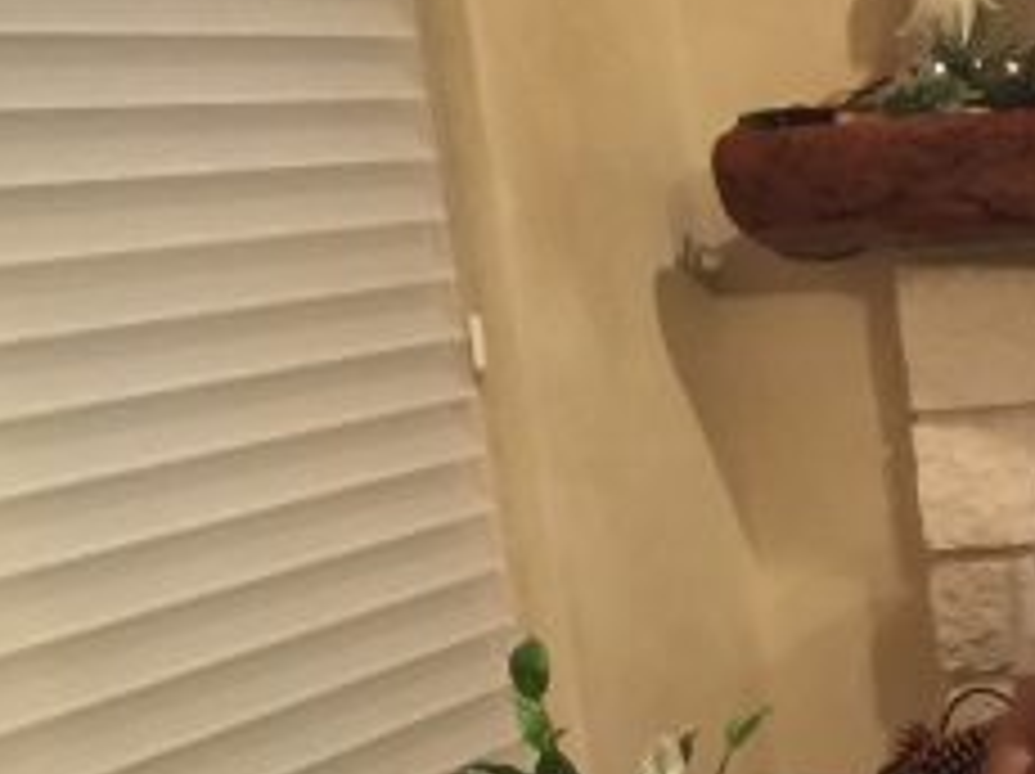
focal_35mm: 101
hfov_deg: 17.2
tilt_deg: -12.8
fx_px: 3017
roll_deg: +4.6
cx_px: 1638
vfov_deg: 14.4
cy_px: 774
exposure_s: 1/4
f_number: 2.2
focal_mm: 4.15
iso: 80
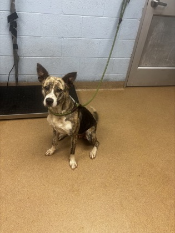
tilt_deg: -40.4
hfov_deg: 53.1
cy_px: 116
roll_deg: -6.0
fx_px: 175
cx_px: 88
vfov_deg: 67.3
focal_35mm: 26
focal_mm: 5.96
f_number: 1.6
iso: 100
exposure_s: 1/63
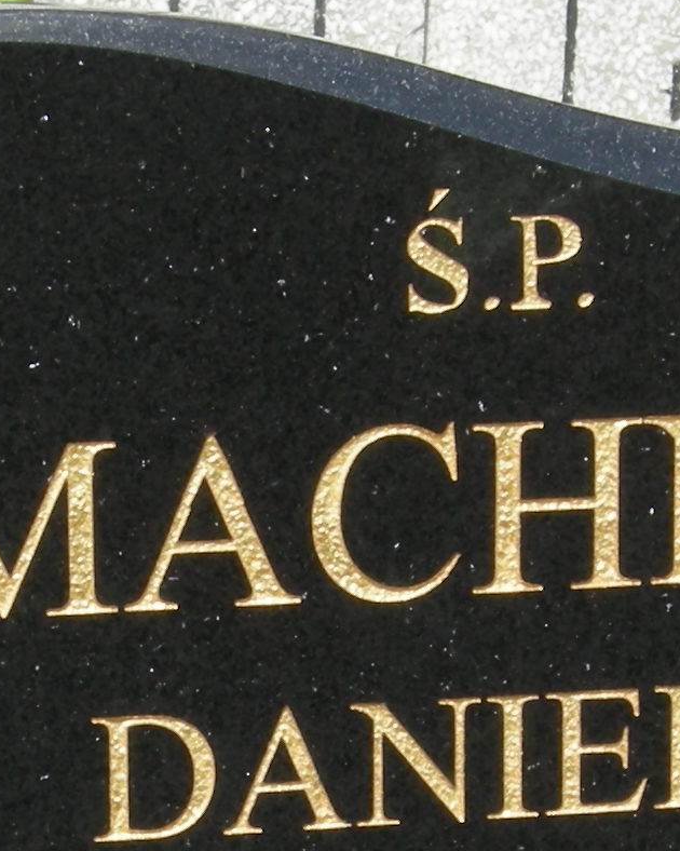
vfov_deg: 7.0
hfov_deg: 5.7
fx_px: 6870
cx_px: 95
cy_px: 933
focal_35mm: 273
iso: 64
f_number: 6.5
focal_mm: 17.7
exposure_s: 1/170
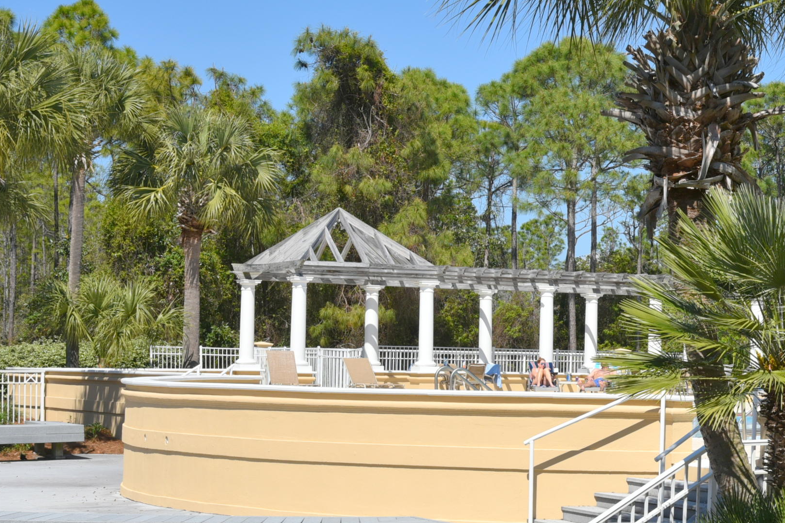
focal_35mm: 85
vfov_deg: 16.0
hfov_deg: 23.3
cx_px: 718
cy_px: 324
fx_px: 1853
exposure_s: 1/500
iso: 200
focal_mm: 46
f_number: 11
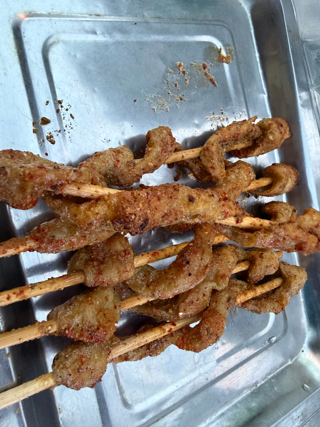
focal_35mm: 24
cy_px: 214
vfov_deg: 71.6
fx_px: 296
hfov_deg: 56.8
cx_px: 160
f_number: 2.2
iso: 500
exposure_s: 1/50
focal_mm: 2.22
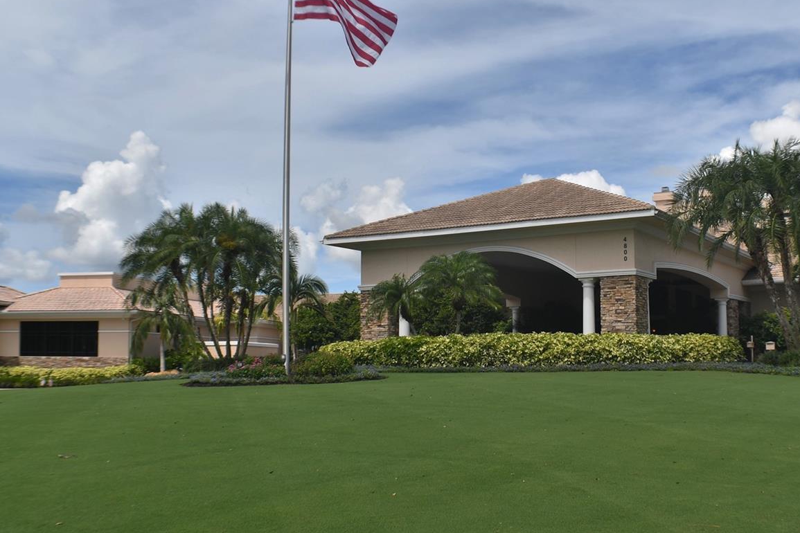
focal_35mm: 54
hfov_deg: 36.6
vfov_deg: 25.1
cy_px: 276
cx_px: 521
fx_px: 1200
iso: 100
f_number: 9
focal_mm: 26
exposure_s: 1/320
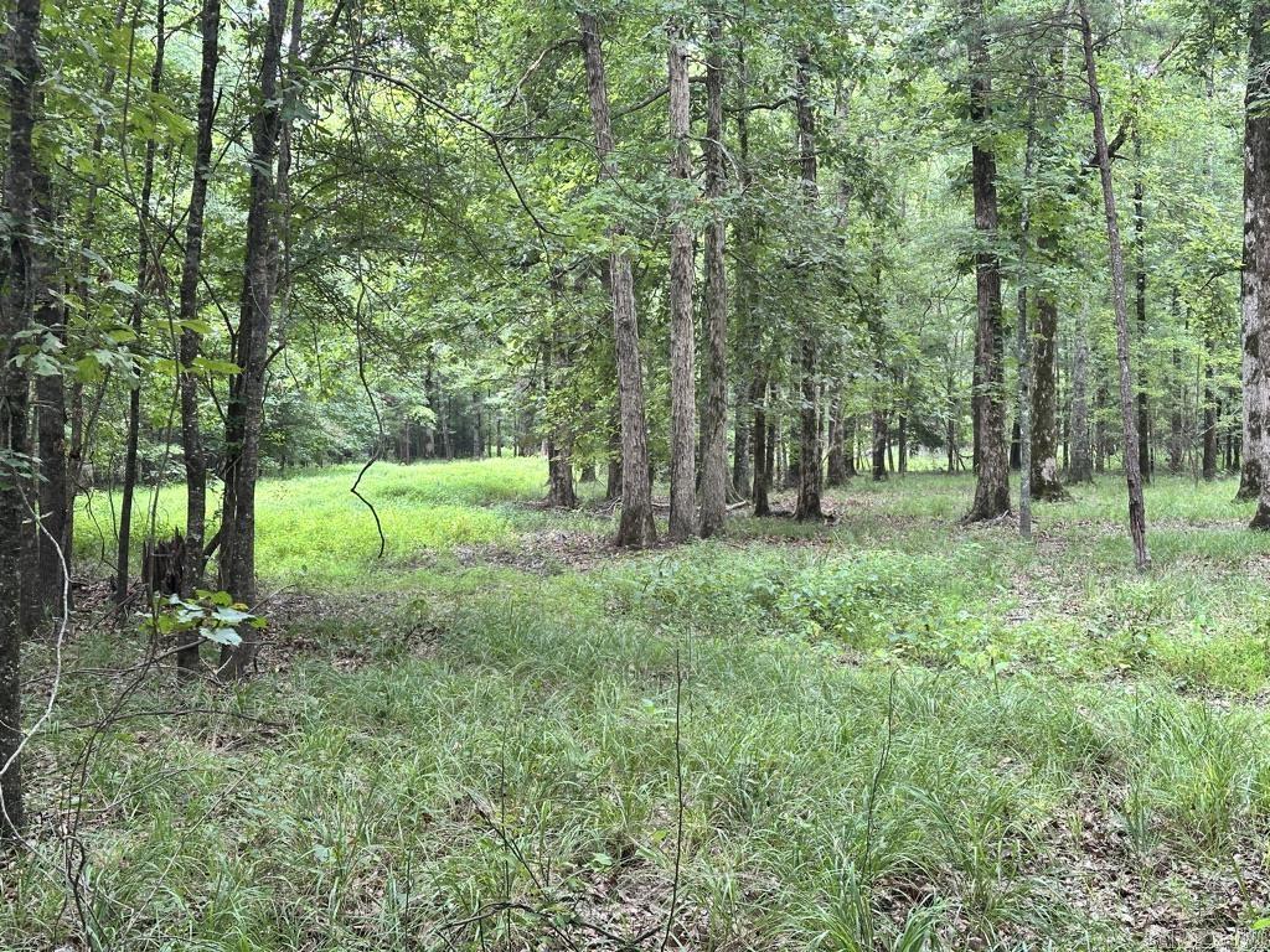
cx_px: 635
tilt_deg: -1.3
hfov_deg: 39.7
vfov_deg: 30.3
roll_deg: +0.8
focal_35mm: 48
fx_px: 1761
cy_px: 476
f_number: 1.78
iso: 64
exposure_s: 1/121
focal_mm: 6.86
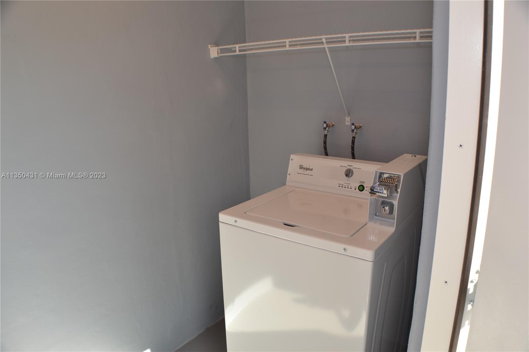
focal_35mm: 33
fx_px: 485
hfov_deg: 57.2
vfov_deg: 40.0
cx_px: 264
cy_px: 176
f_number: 5
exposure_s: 1/50
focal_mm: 22
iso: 100
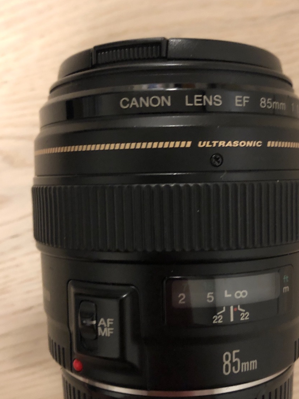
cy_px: 218
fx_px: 461
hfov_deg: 36.0
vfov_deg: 46.7
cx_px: 153
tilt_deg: -88.8
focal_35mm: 40
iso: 100
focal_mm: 3.99
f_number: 1.8
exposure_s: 1/4
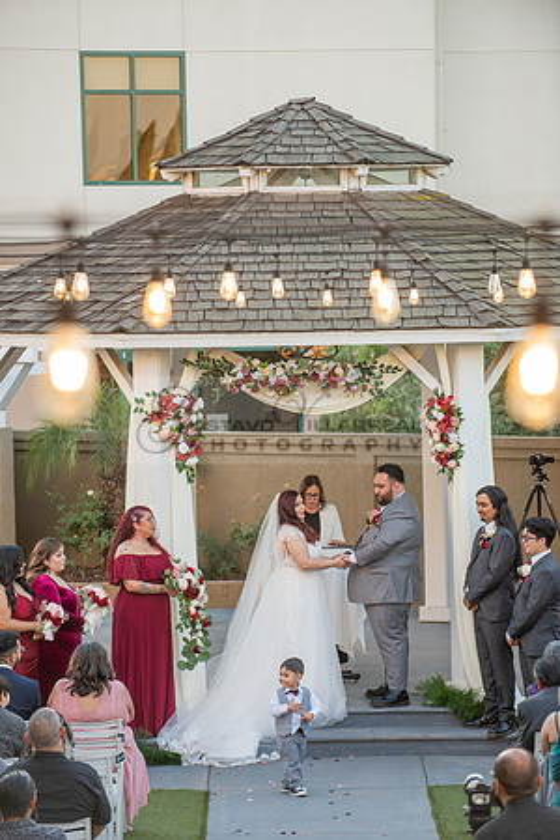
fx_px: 3500
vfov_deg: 13.7
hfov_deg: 9.1
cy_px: 420
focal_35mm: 150
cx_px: 280
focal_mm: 150
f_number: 4
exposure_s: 1/320
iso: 800
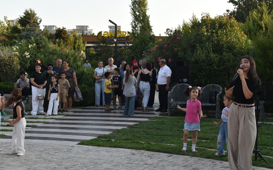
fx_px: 454
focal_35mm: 61
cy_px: 96
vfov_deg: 21.3
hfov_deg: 33.5
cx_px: 145
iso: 400
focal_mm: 34
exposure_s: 1/200
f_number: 7.1
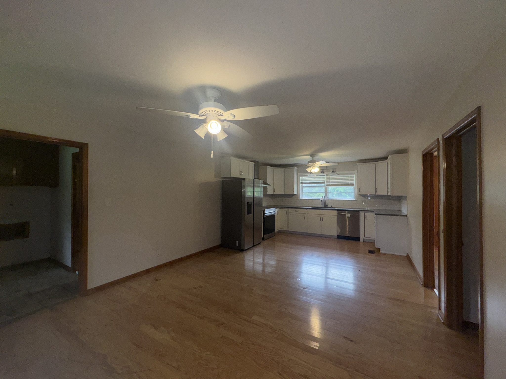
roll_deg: +0.0
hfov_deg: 102.1
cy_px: 190
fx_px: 205
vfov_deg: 85.7
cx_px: 253
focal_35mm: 14
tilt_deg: +0.1
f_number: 2.2
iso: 64
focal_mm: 2.22
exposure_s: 1/122
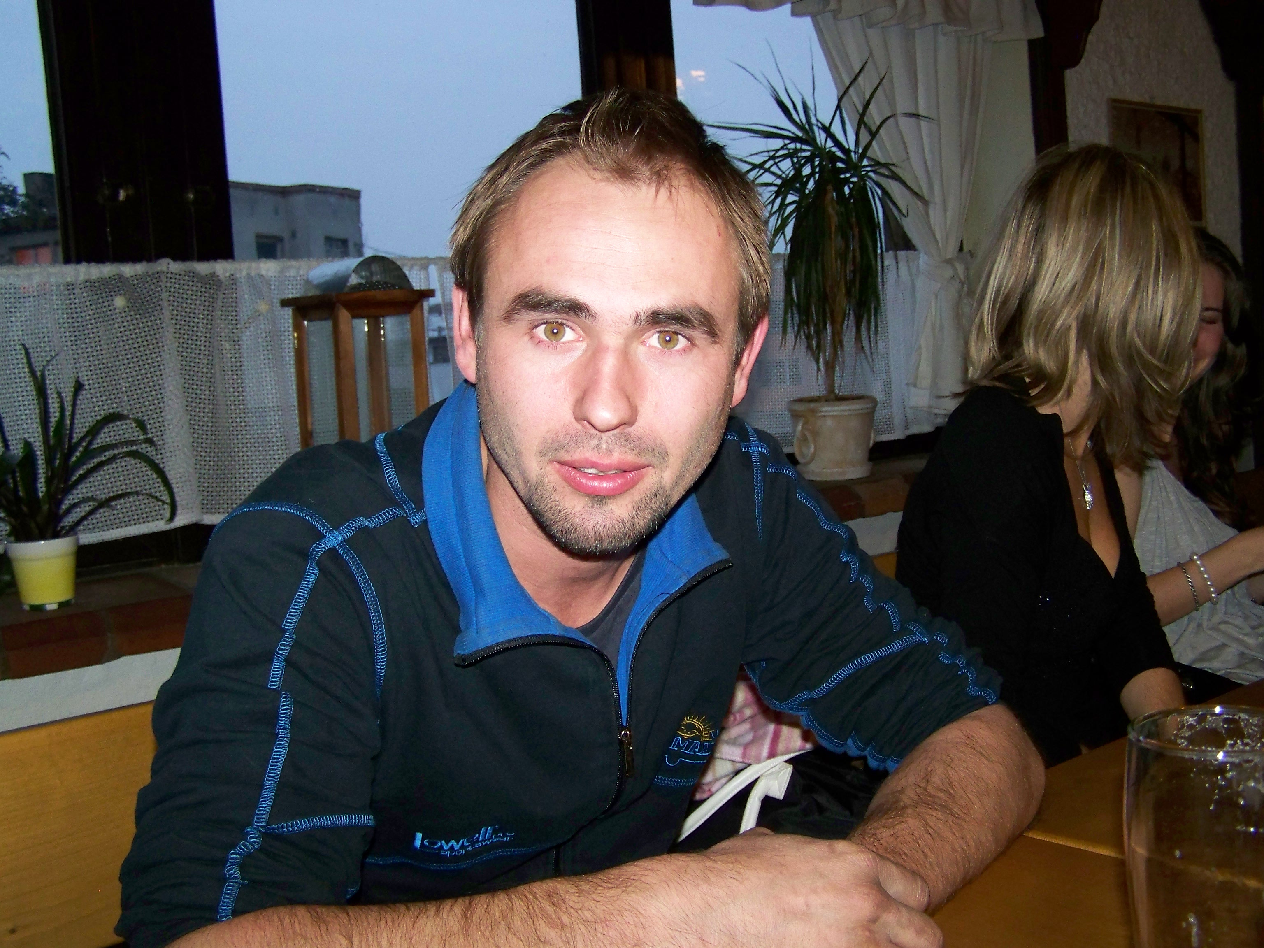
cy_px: 474
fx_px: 1388
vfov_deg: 37.7
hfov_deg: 49.0
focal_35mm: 38
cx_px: 632
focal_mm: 6.3
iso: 200
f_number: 2.8
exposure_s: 1/30
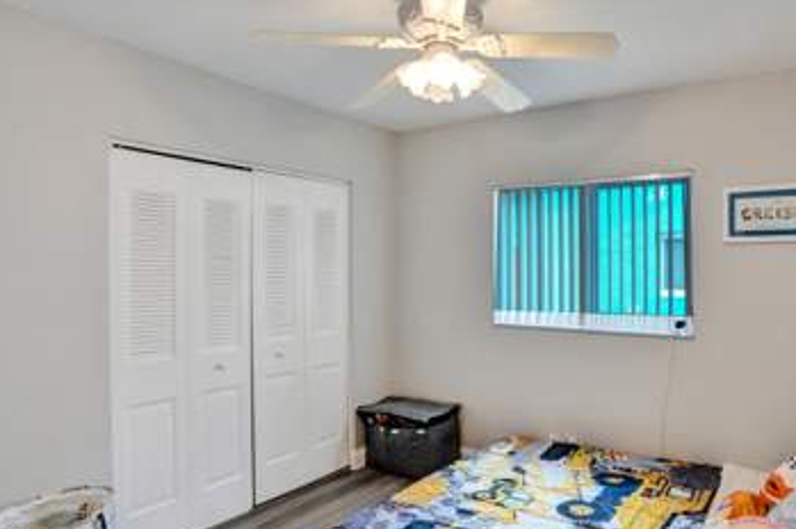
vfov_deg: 57.1
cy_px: 268
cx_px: 504
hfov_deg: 77.0
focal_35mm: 22
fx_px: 486
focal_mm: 16
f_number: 7.1
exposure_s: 1/100
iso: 1600
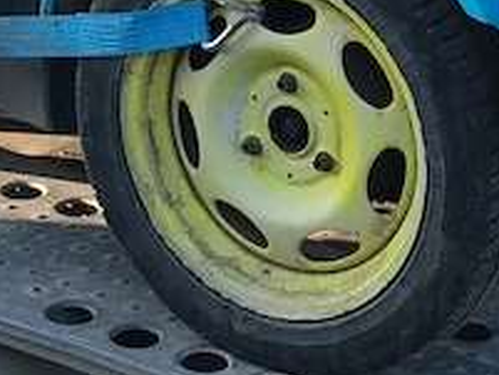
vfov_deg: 9.9
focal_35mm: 144
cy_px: -228
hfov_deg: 13.6
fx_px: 2077
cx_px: 79
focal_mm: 4.22
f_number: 1.8
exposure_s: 1/659
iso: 50
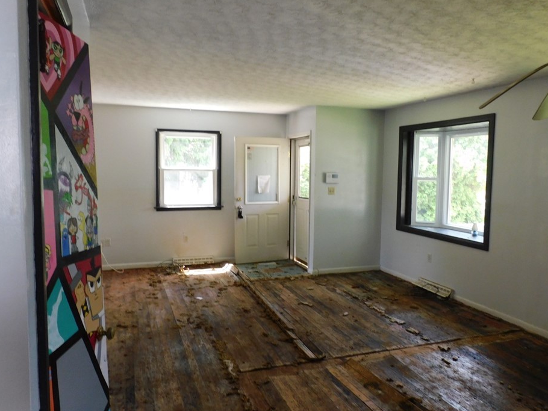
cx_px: 286
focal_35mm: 27
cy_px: 205
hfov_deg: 65.3
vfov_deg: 51.4
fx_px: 428
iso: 200
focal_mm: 4.3
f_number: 3.3
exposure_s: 1/30
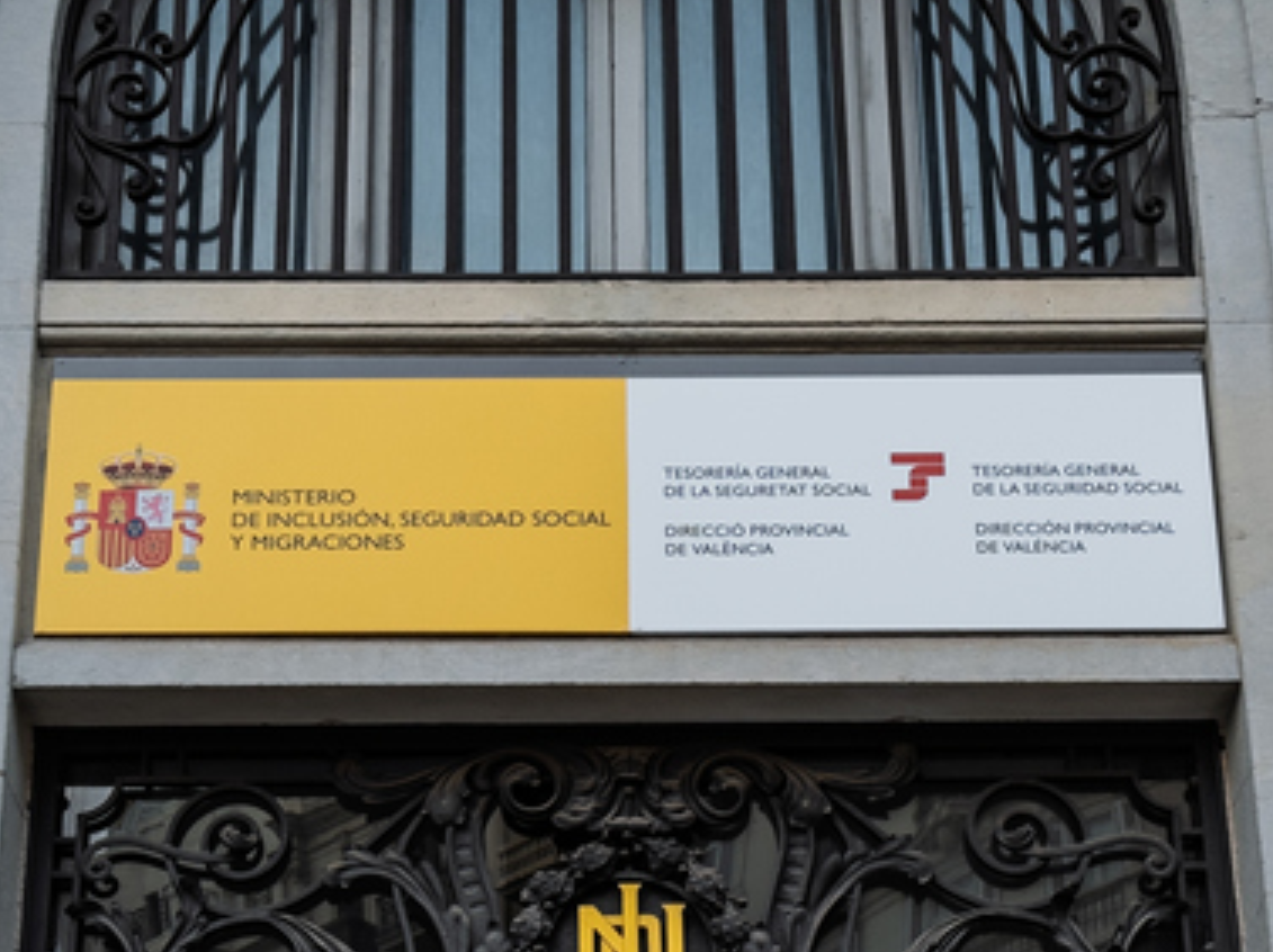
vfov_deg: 16.9
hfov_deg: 22.5
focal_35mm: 87
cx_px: 599
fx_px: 3196
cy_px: 679
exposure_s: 1/120
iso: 80
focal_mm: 6.76
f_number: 1.8
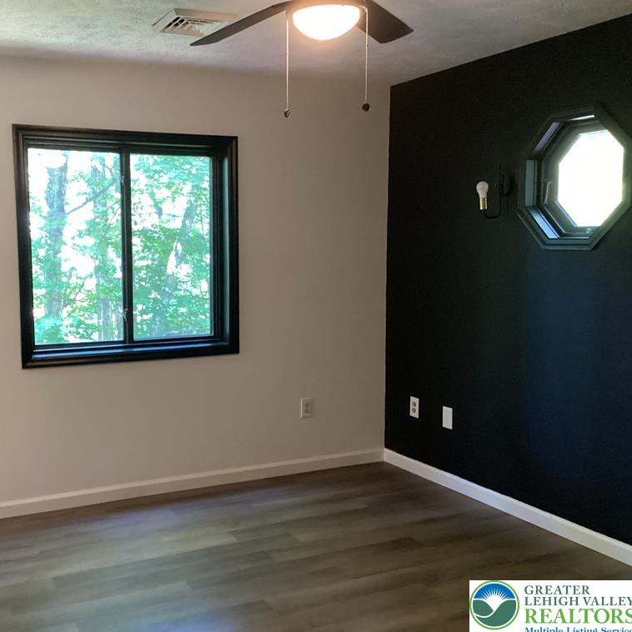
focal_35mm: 37
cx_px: 213
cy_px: 316
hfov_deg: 44.3
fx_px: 764
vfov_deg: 44.9
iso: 400
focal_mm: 3.3
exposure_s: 1/25
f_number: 2.4
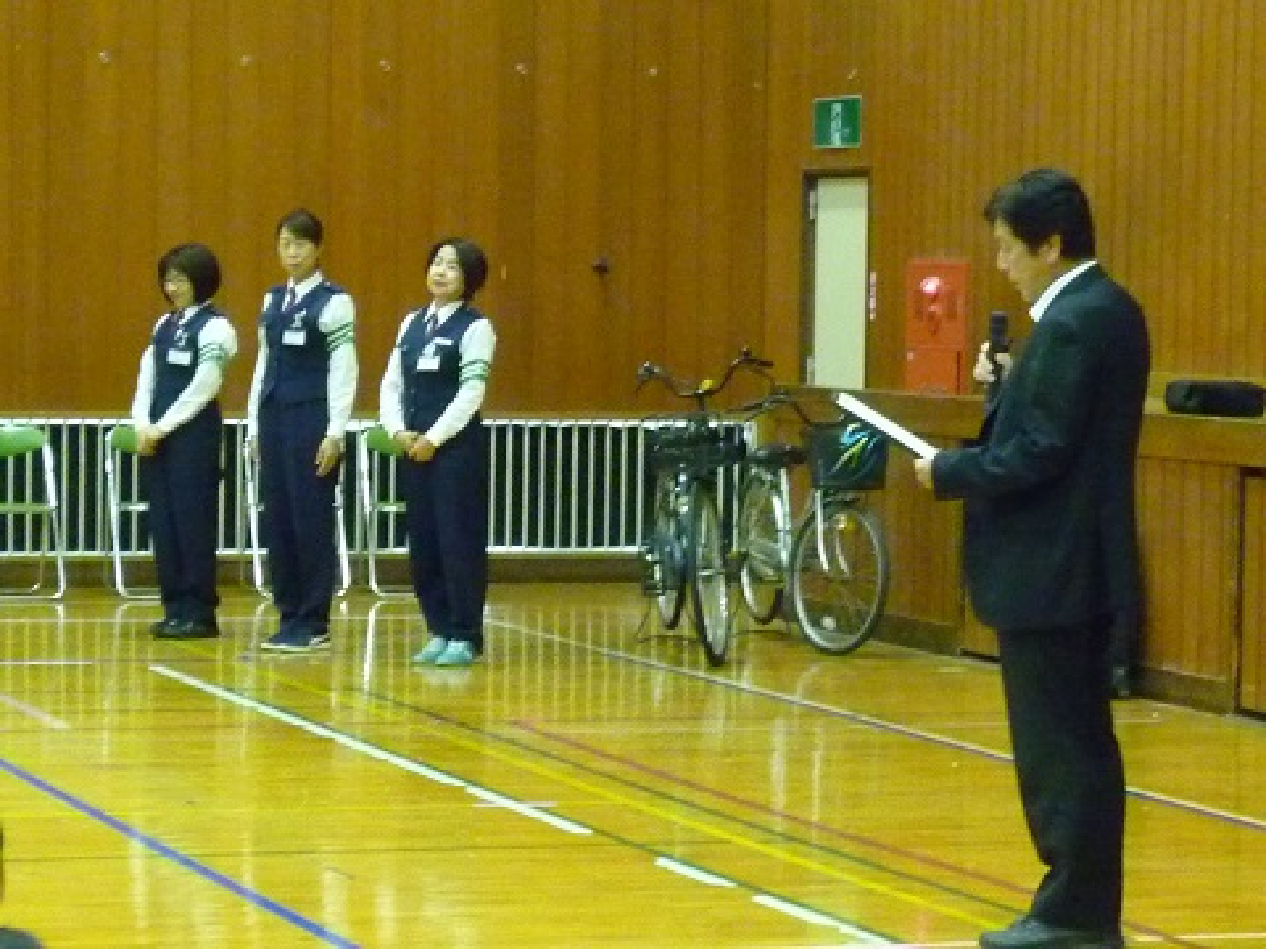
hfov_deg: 14.8
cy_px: 474
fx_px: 4864
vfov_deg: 11.1
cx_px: 633
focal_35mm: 133
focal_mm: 12.4
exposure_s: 1/10
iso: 800
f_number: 4.1
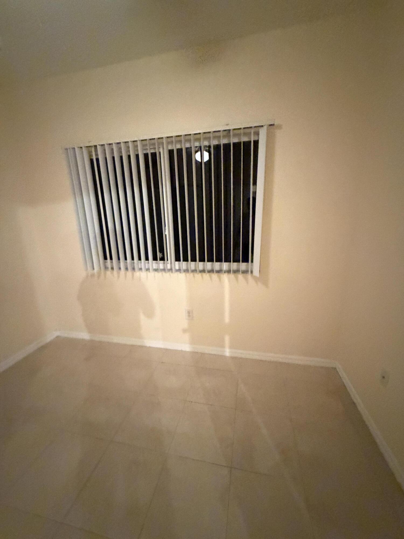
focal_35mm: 14
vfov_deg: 102.1
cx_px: 202
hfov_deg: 85.7
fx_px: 218
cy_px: 270
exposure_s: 1/40
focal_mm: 2.22
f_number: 2.2
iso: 1000
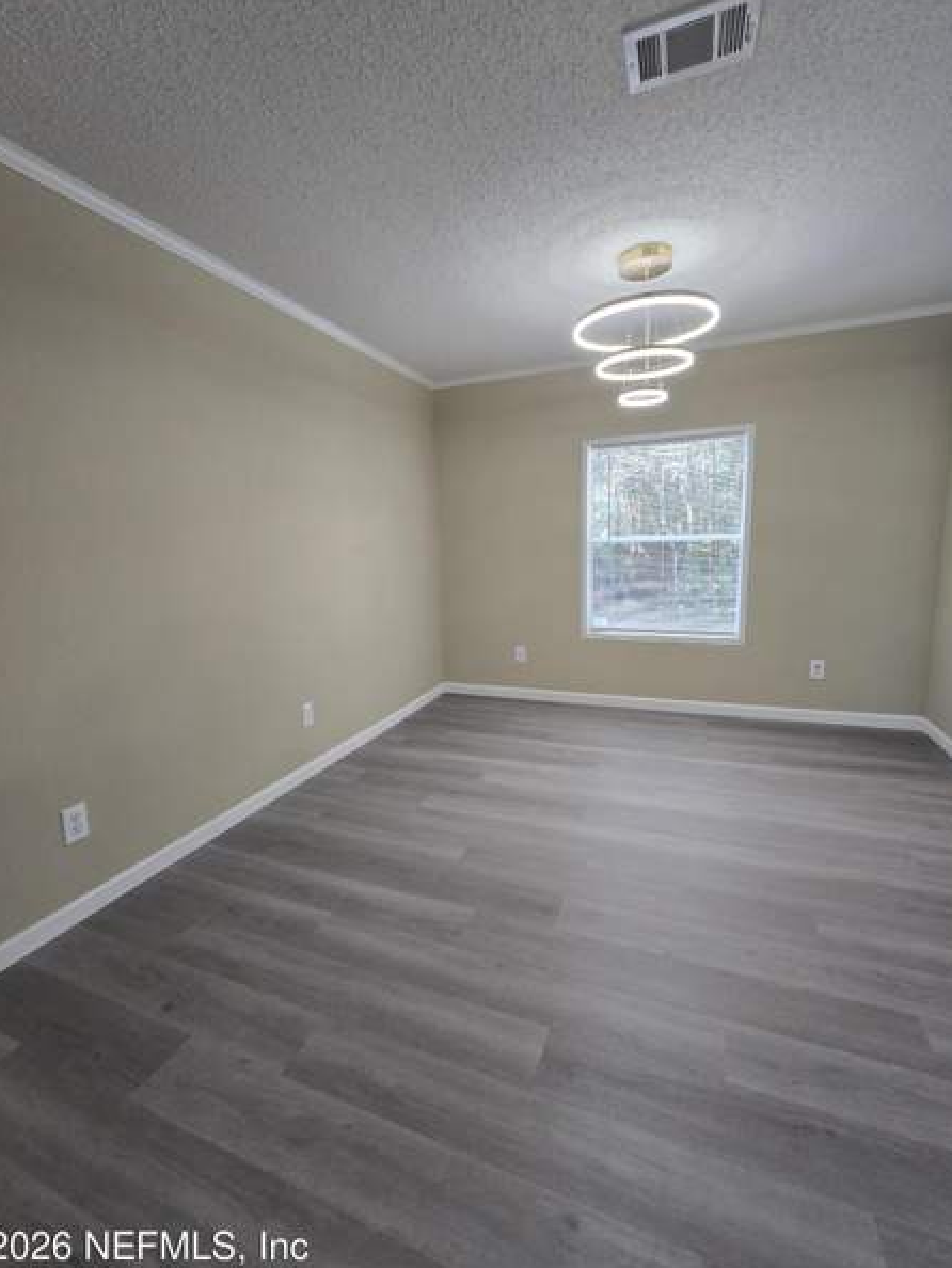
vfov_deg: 102.0
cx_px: 467
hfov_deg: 85.7
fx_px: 513
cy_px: 625
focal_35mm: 14
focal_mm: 2.2
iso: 200
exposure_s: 1/60
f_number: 2.2
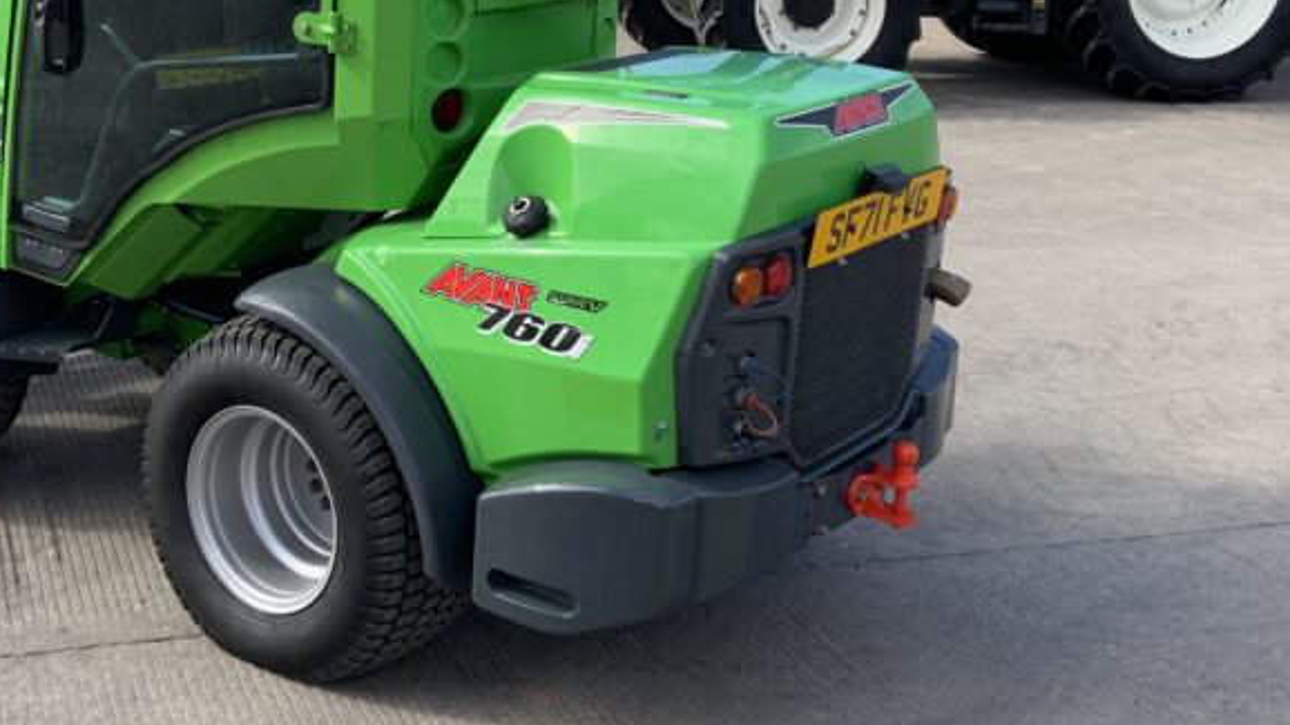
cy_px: 143
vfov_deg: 21.2
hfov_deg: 37.1
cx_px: 545
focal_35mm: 56
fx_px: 1915
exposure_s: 1/759
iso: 16
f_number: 1.8
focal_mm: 3
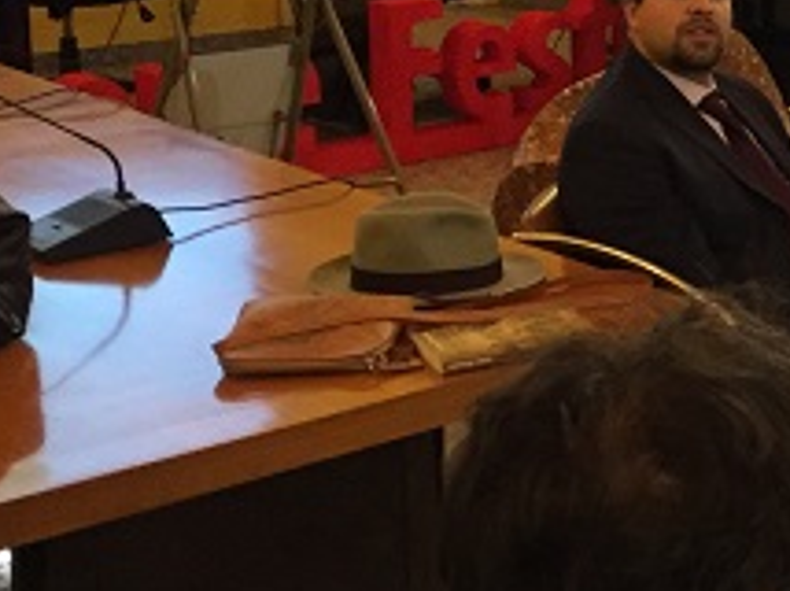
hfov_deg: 18.8
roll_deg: -1.6
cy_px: 6
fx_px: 2166
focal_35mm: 95
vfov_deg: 15.3
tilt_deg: -8.6
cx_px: 1093
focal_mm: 4.15
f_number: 2.2
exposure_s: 1/33
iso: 320
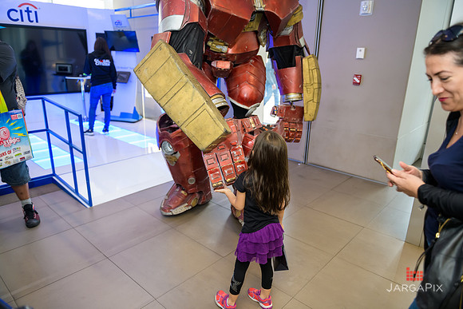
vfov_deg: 53.2
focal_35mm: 24
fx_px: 309
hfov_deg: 73.7
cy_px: 154
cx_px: 232
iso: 800
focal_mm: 24
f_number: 3.2
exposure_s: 1/125
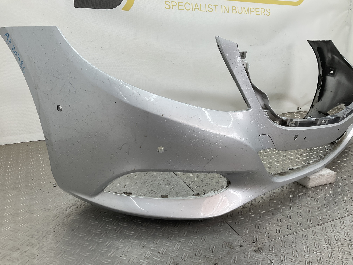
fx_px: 296
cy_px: 132
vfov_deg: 48.2
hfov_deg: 61.7
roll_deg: -3.8
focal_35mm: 29
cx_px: 176
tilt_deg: -19.2
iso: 20
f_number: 1.8
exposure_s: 1/120
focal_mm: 3
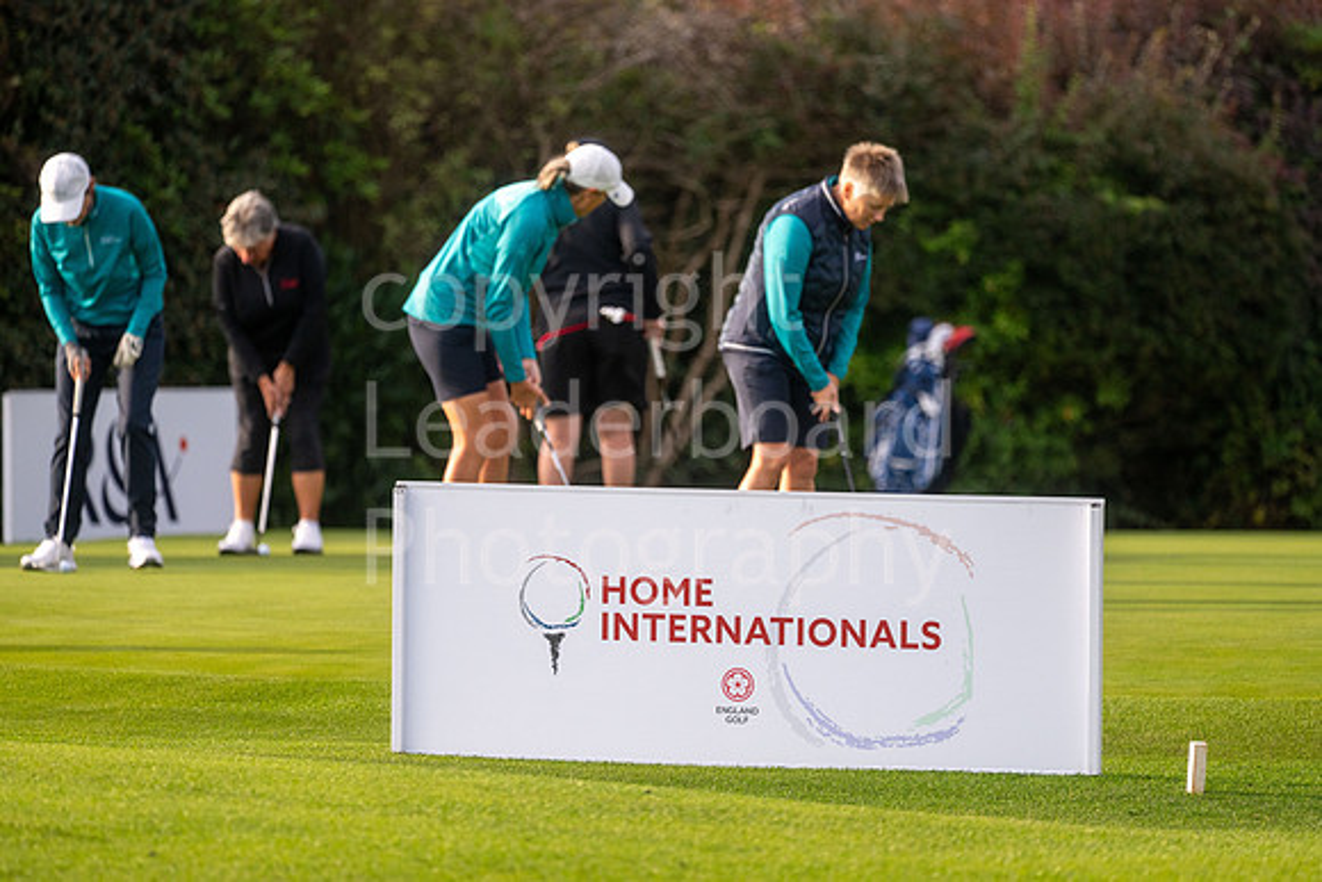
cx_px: 661
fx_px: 11019
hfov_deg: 6.9
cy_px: 441
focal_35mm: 300
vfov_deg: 4.6
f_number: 4
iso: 640
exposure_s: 1/2500
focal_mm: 300
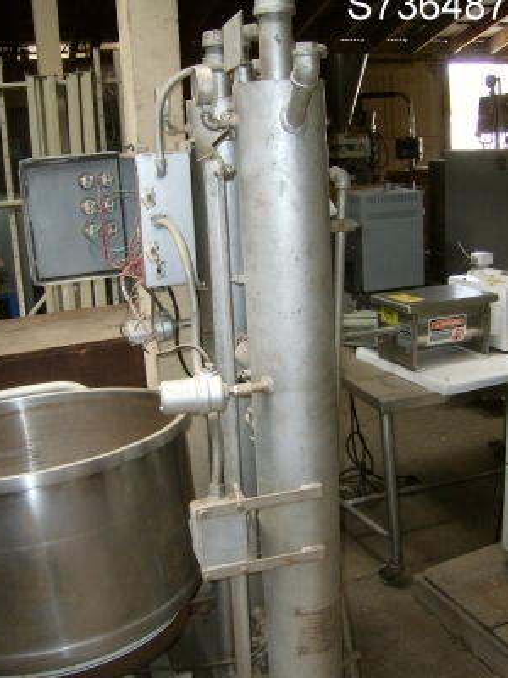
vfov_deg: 49.0
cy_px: 329
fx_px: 744
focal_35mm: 38
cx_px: 248
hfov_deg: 37.7
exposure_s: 1/60
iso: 200
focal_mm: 6
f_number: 2.8
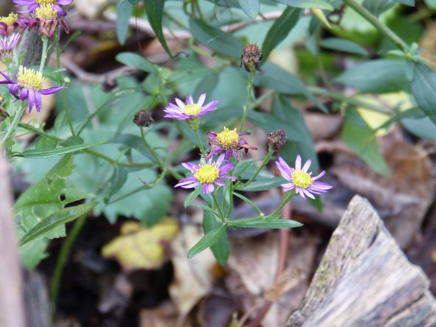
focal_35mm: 146
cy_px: 164
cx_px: 218
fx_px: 1839
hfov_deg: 13.5
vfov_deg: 10.2
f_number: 3.7
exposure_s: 1/40
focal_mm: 26.3
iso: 400
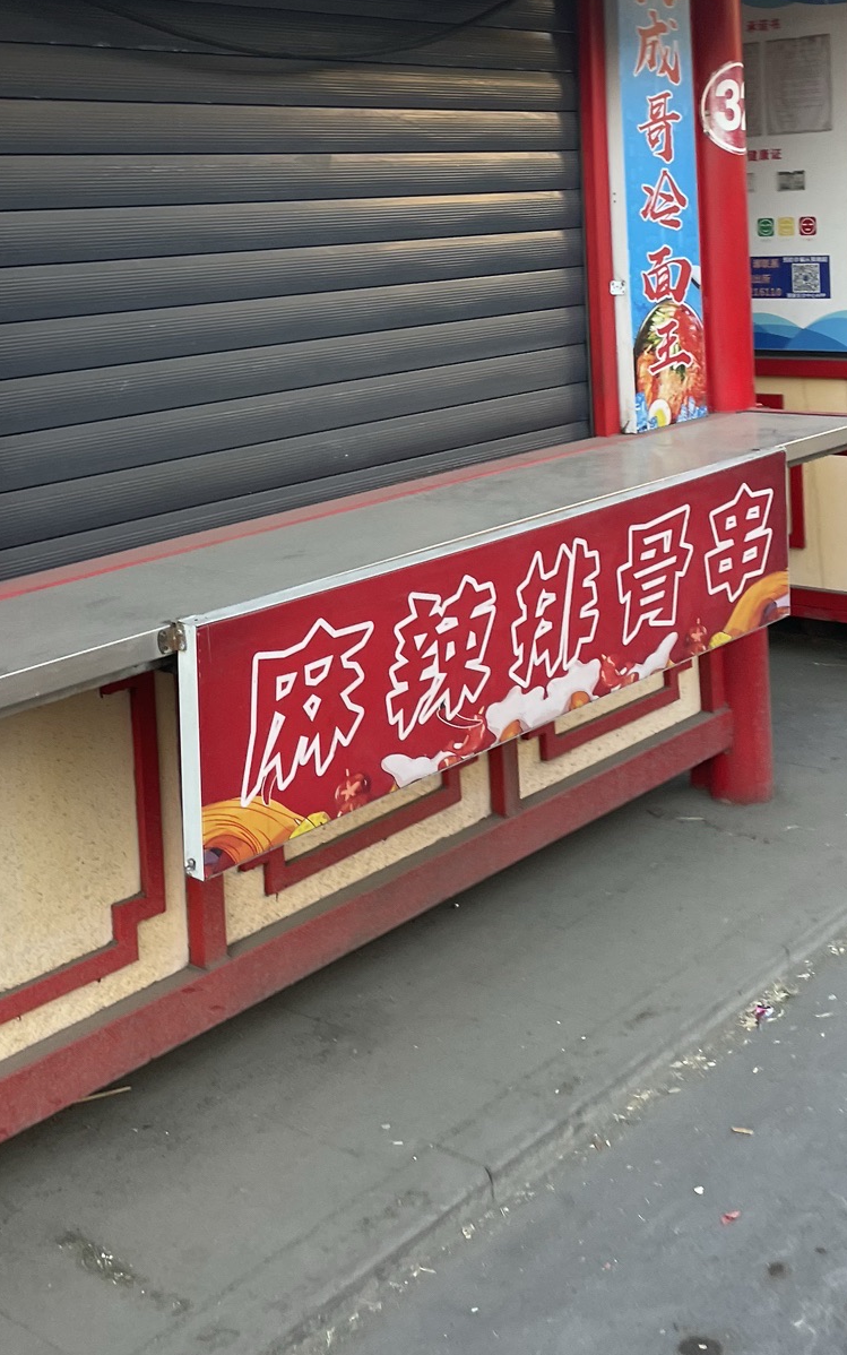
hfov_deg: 28.0
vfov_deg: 41.7
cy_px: 286
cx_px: 389
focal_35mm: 46
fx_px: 1699
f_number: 1.6
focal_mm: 4.2
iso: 50
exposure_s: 1/121
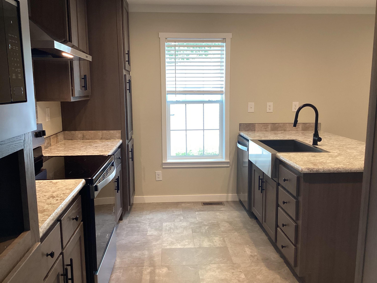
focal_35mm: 31
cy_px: 142
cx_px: 188
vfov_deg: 45.4
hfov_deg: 58.4
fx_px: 338
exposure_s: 1/60
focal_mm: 3.3
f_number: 2.4
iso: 100
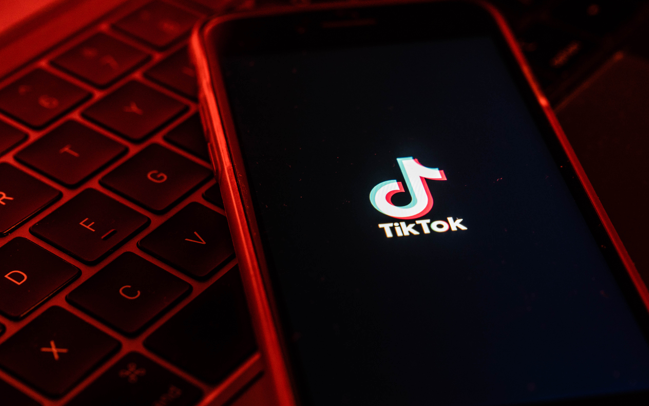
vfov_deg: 15.0
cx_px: 311
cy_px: 193
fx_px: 1539
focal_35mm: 87
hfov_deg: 23.8
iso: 400
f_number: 6.3
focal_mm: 70
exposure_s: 1/10
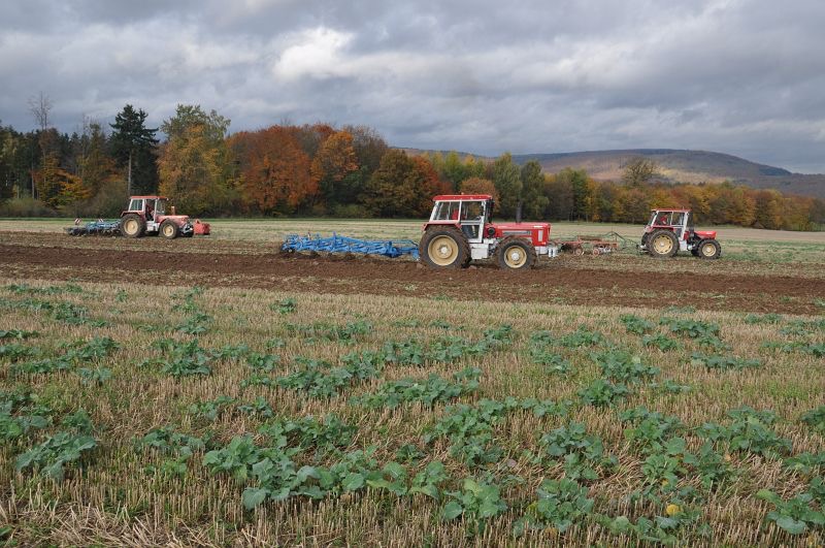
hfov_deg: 62.0
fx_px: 687
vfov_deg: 43.5
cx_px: 412
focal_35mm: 30
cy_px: 274
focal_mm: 20
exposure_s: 1/250
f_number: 8
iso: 200
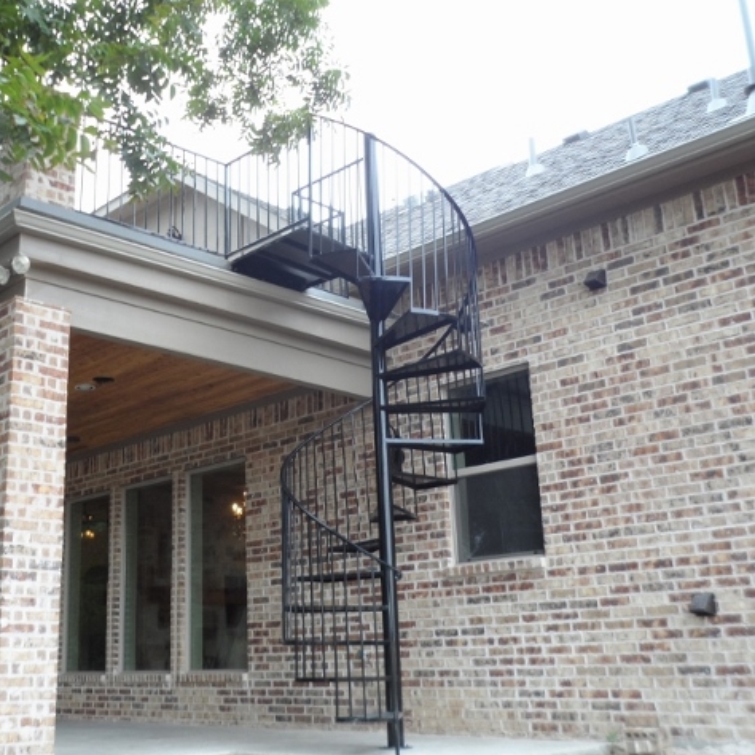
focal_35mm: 43
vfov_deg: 39.2
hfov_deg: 38.7
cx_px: 247
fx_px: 1061
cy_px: 381
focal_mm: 6.6
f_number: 3.8
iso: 100
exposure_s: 1/30
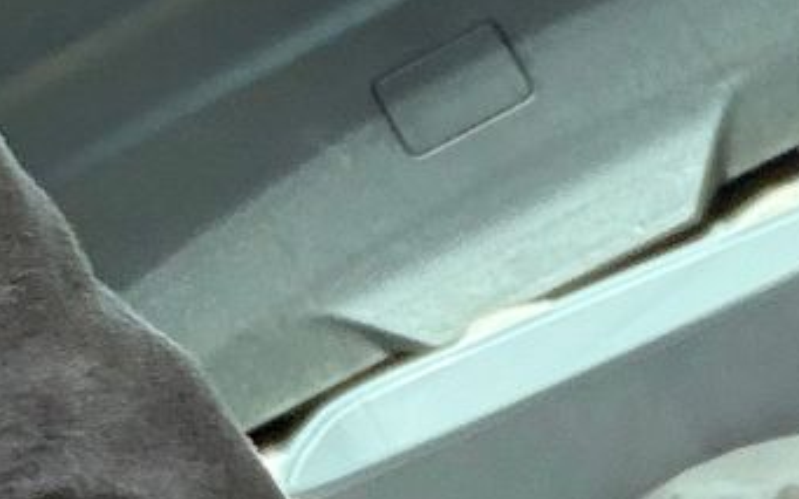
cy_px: -184
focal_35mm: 159
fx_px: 3462
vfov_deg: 8.1
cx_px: -497
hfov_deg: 12.4
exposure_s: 1/71
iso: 80
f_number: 1.9
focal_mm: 2.71
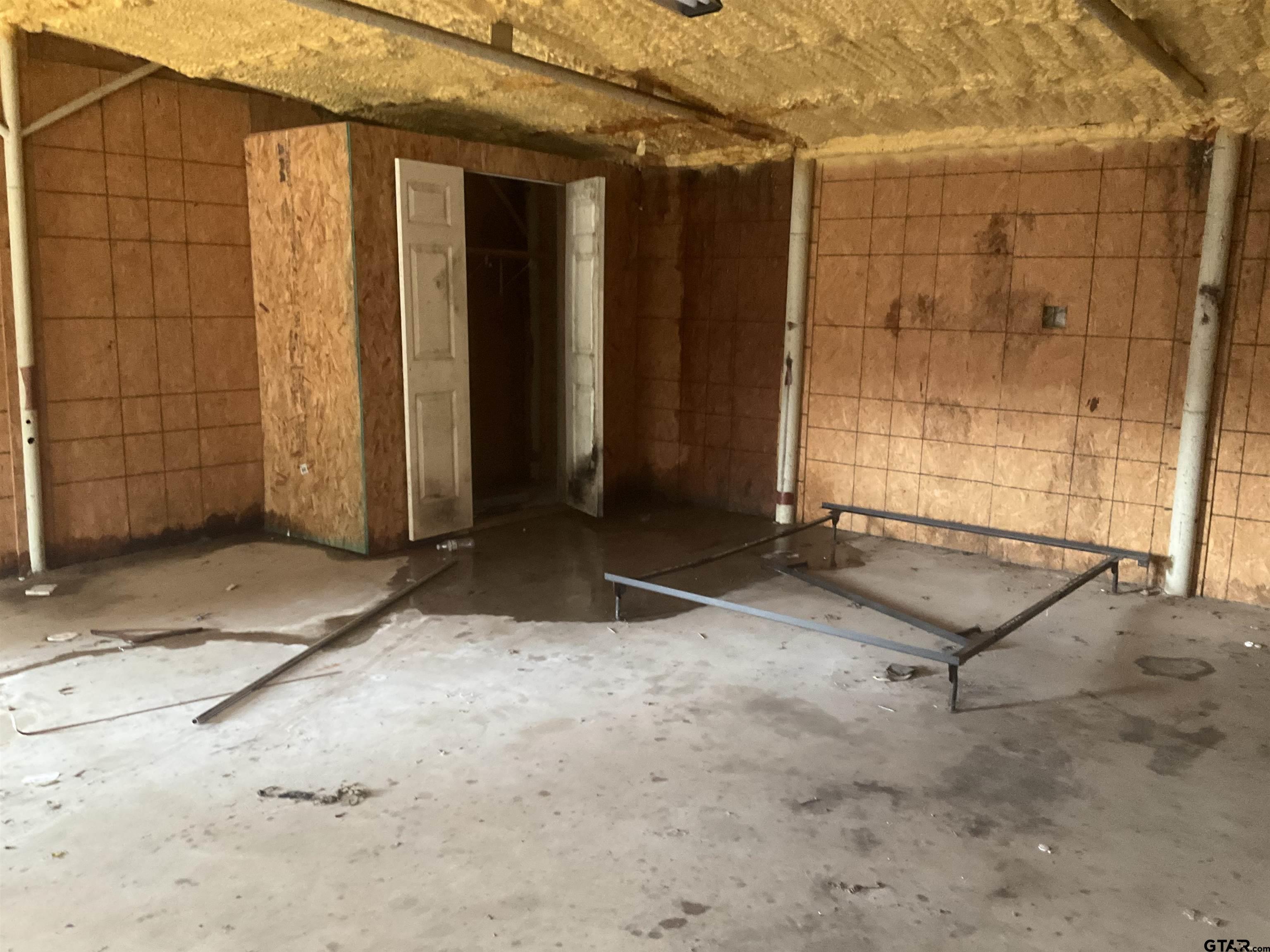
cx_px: 635
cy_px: 476
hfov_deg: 61.7
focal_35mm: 29
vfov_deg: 48.2
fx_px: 1064
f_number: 1.8
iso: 320
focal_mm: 3
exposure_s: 1/30
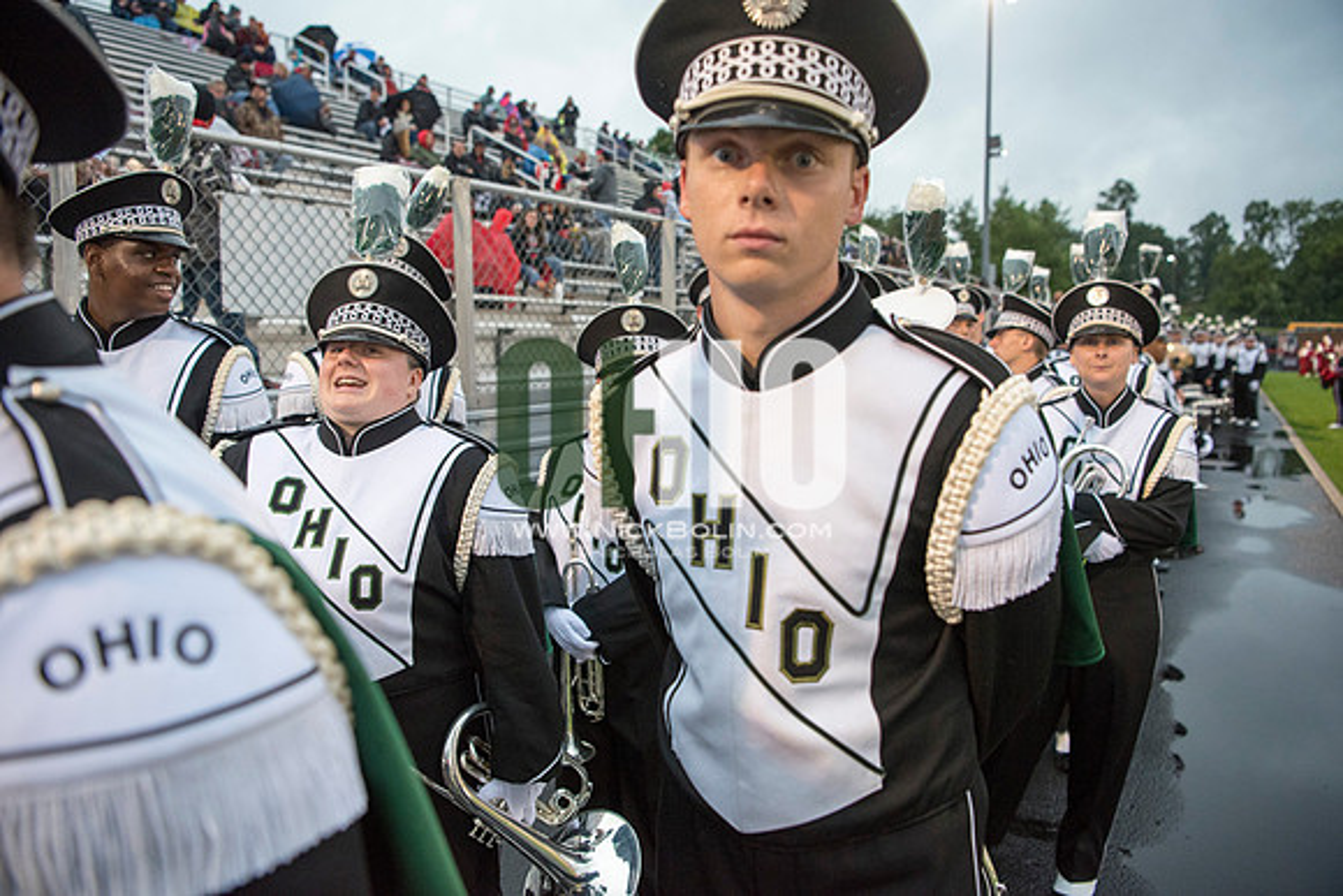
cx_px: 672
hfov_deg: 73.7
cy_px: 448
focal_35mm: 24
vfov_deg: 53.2
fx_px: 896
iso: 2000
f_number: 3.2
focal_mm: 24
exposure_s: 1/800
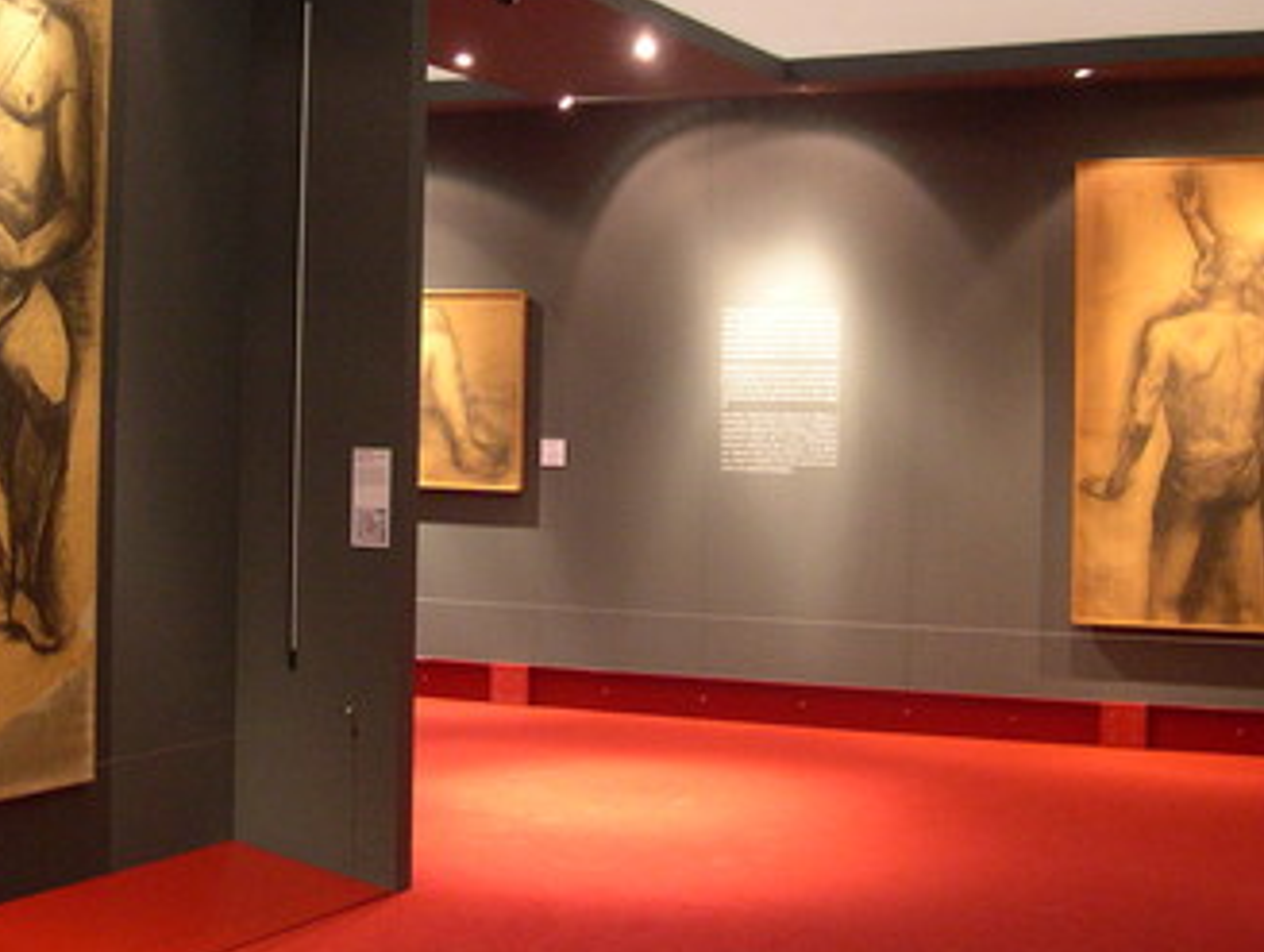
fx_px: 2158
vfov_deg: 24.8
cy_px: 314
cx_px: 524
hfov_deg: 32.6
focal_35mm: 59
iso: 400
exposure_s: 1/3.7
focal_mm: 8
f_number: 2.8
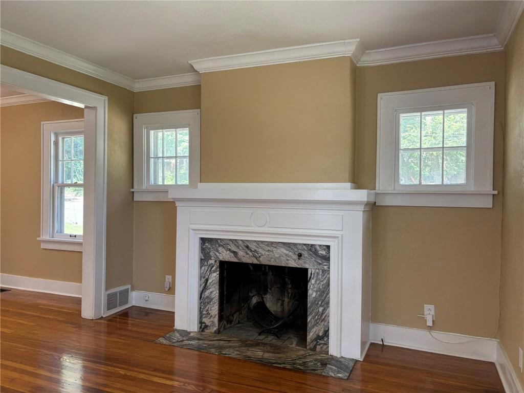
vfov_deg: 53.1
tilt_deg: -0.8
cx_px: 262
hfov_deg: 67.3
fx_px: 394
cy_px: 196
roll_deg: -1.0
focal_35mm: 26
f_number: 1.6
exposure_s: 1/120
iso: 125
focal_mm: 5.96
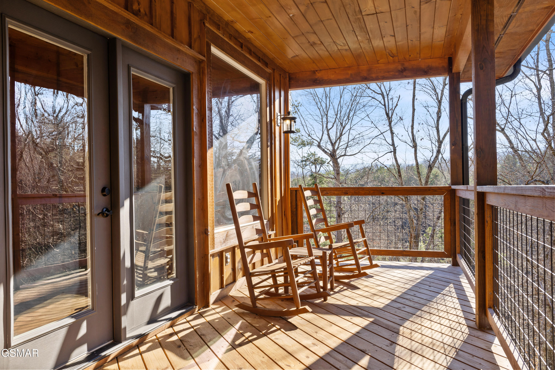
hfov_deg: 68.4
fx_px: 409
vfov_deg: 48.7
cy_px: 185
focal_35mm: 26
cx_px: 278
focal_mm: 26.5
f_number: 9
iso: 100
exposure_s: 1/30
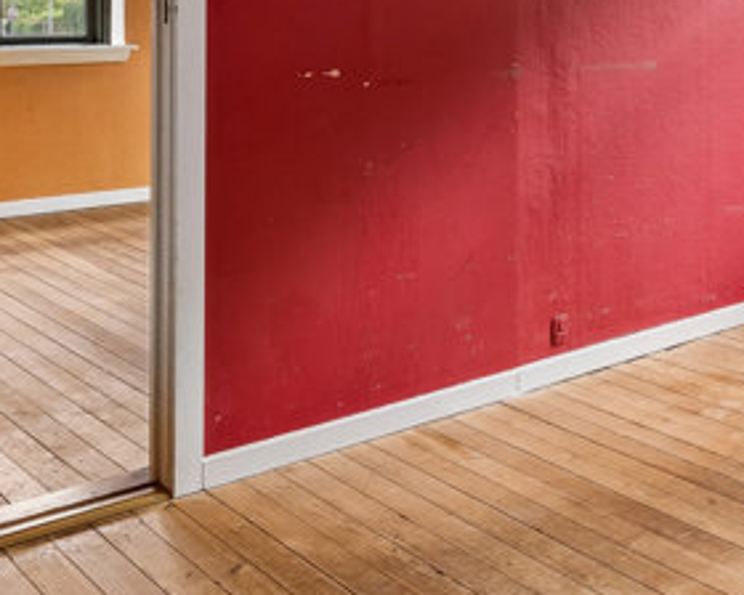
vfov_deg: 27.8
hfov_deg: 32.6
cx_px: 763
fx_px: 1153
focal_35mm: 52
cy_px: 54
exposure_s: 1/6
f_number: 8
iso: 200
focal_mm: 19.5
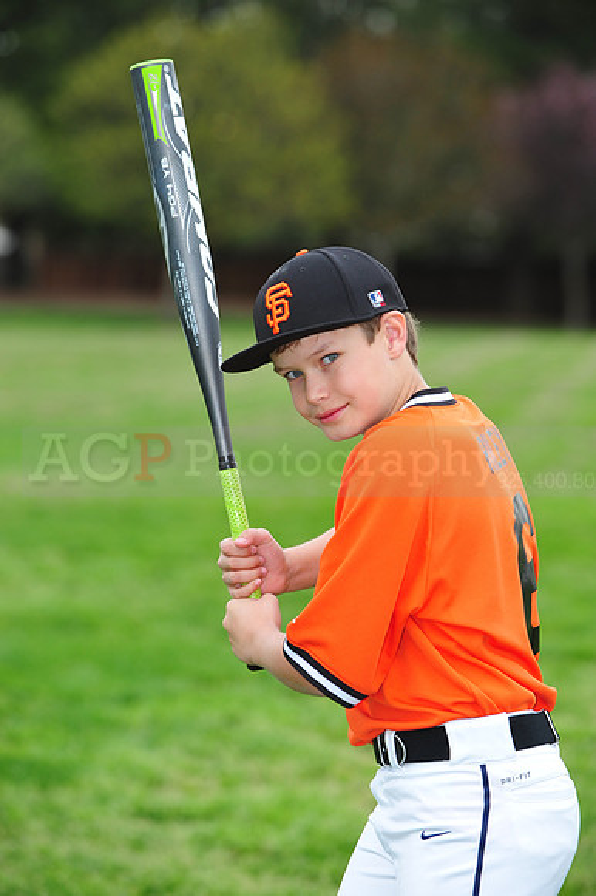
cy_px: 448
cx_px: 298
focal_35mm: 155
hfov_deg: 8.8
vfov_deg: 13.3
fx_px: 3853
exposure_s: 1/500
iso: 400
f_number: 5
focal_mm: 155
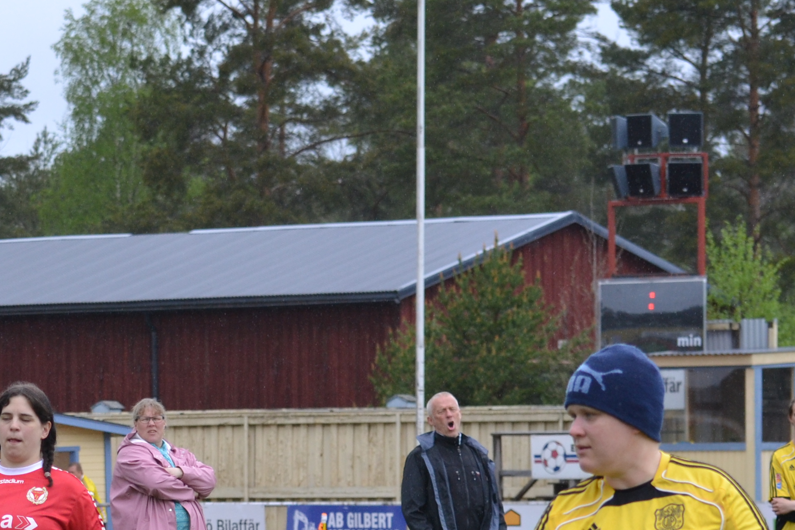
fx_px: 5742
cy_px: 563
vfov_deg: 5.3
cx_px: -81
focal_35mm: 260
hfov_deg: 7.9
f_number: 5
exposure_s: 1/1250
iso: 400
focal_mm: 70
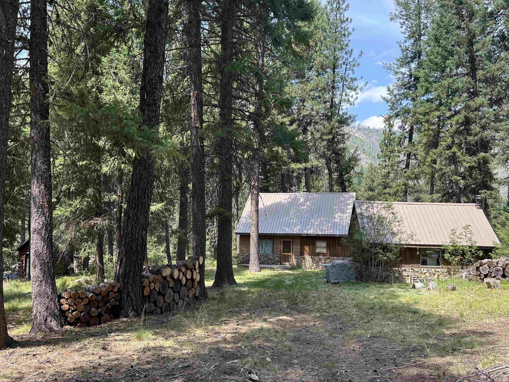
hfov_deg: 63.4
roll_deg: -2.1
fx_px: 412
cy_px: 193
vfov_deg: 49.7
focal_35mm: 28
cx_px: 269
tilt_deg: +5.1
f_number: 1.5
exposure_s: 1/924
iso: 50
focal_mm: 5.7
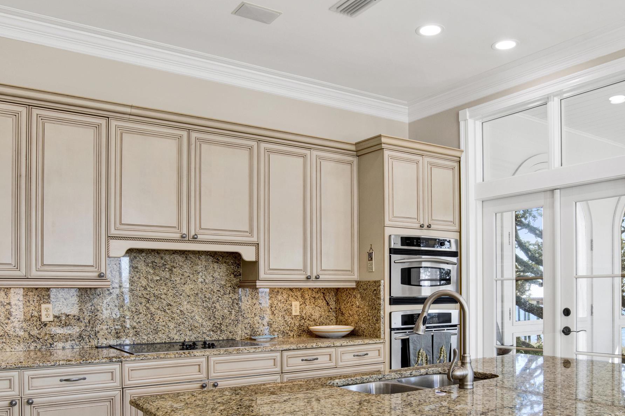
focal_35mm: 31
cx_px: 331
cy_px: 295
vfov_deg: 41.5
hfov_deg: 60.2
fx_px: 538
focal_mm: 18
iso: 200
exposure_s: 1/25
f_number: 11
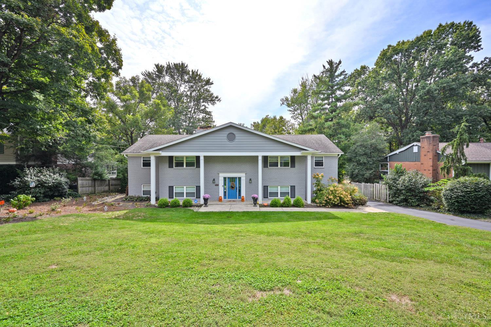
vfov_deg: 81.2
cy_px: 164
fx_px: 191
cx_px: 246
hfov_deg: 104.3
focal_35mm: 14
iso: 100
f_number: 7.1
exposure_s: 1/320
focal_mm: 14
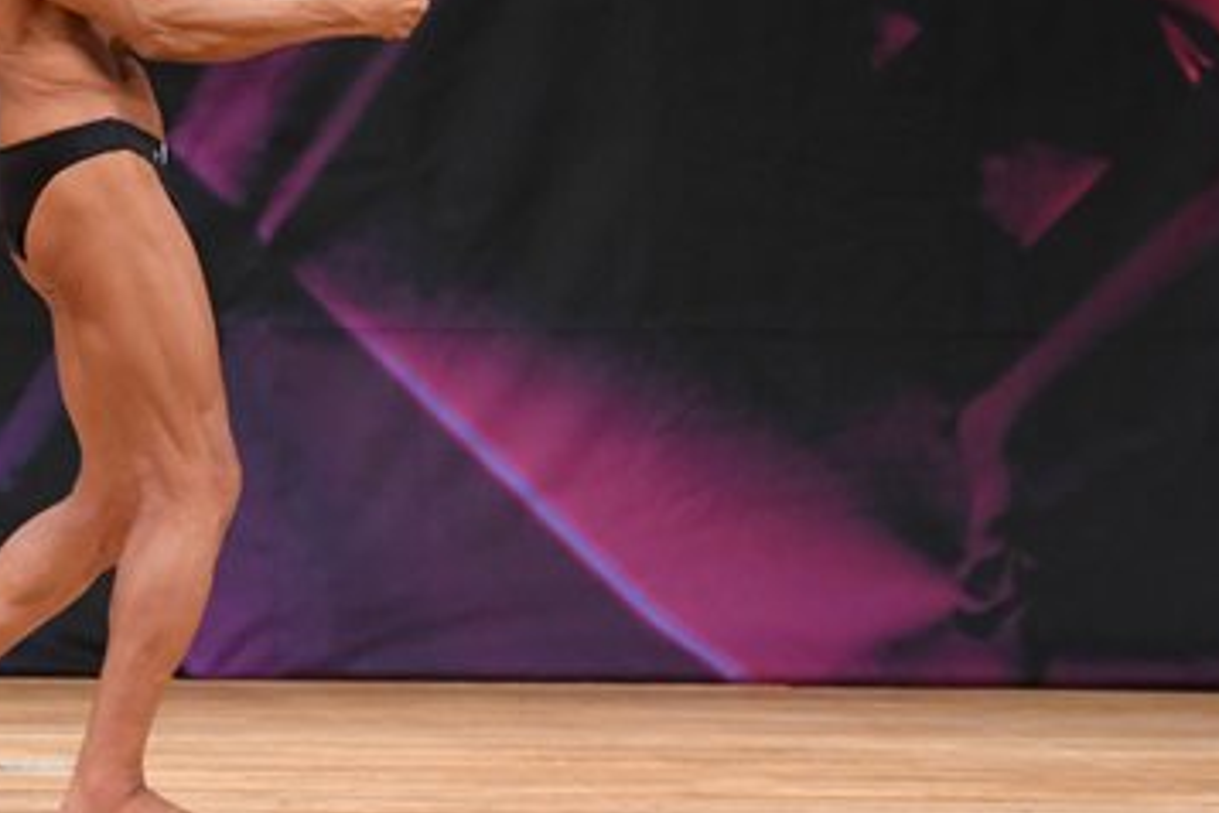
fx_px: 17640
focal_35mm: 521
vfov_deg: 2.6
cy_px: 143
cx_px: 121
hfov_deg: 4.0
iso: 3200
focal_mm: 160
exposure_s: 1/400
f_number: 5.6
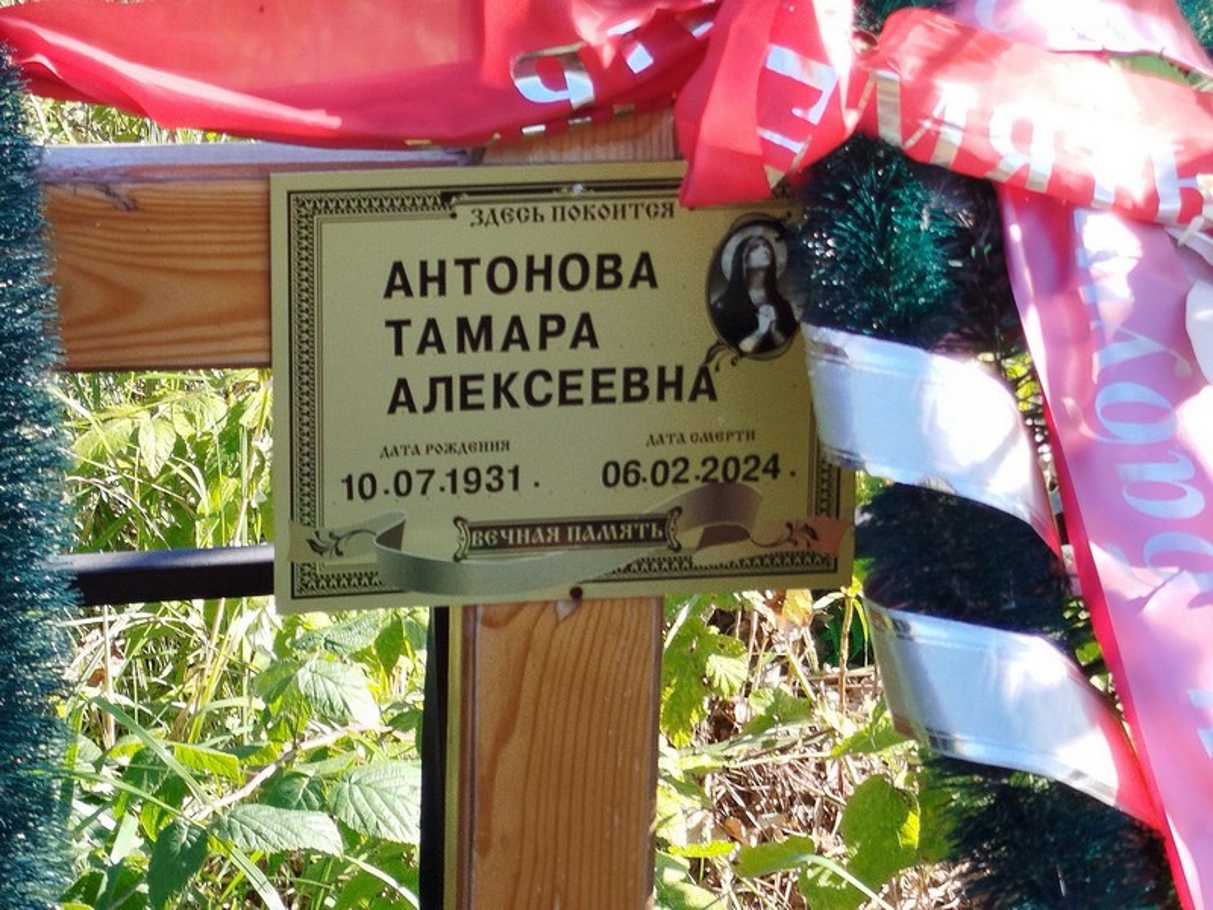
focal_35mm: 33
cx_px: 606
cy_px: 455
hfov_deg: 55.4
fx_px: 1156
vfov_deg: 42.9
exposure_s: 1/150
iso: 50
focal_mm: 5.31
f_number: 1.7
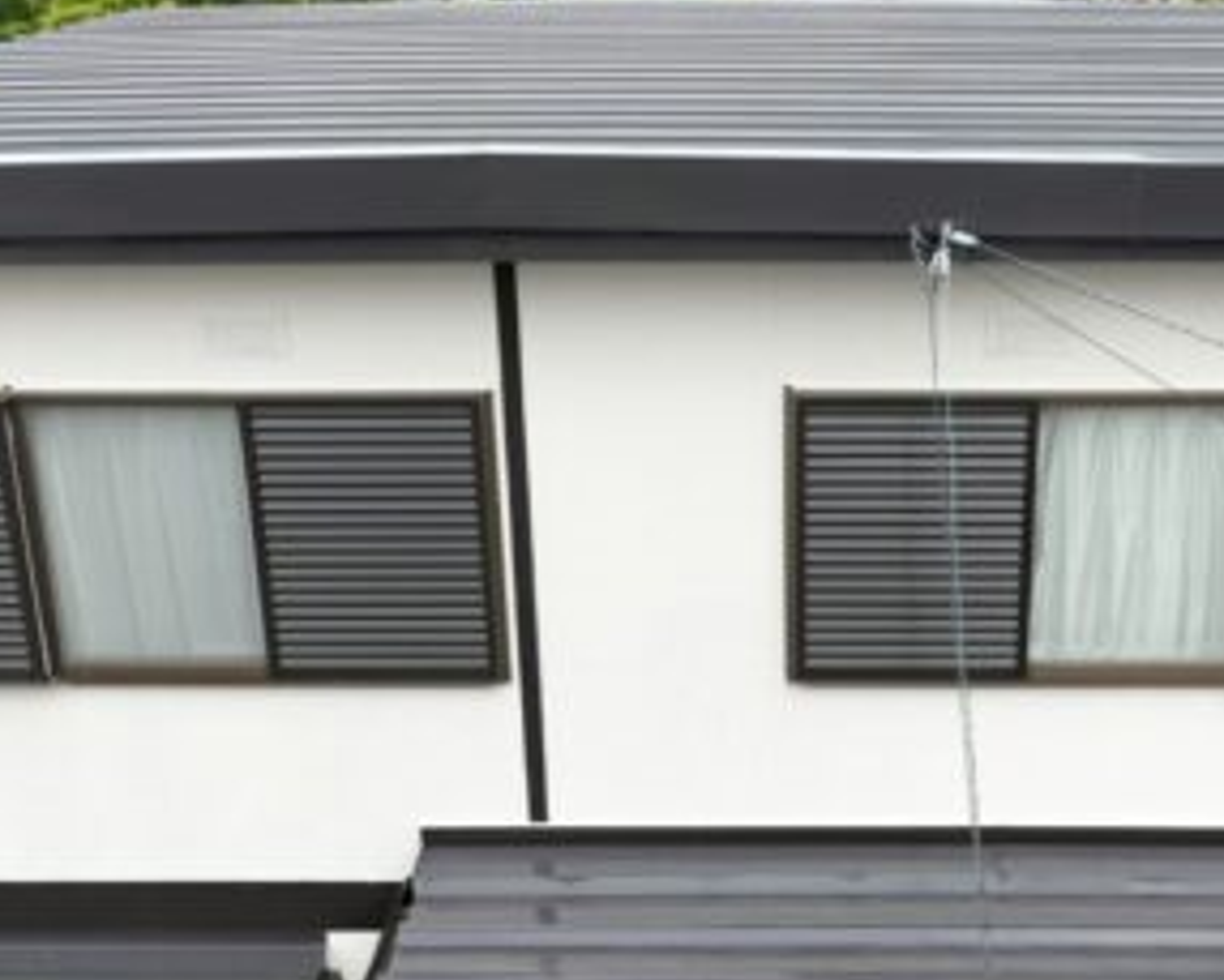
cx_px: 779
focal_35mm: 59
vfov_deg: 24.9
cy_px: 907
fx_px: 2138
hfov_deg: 31.8
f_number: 2.8
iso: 100
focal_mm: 12.29
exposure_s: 1/640
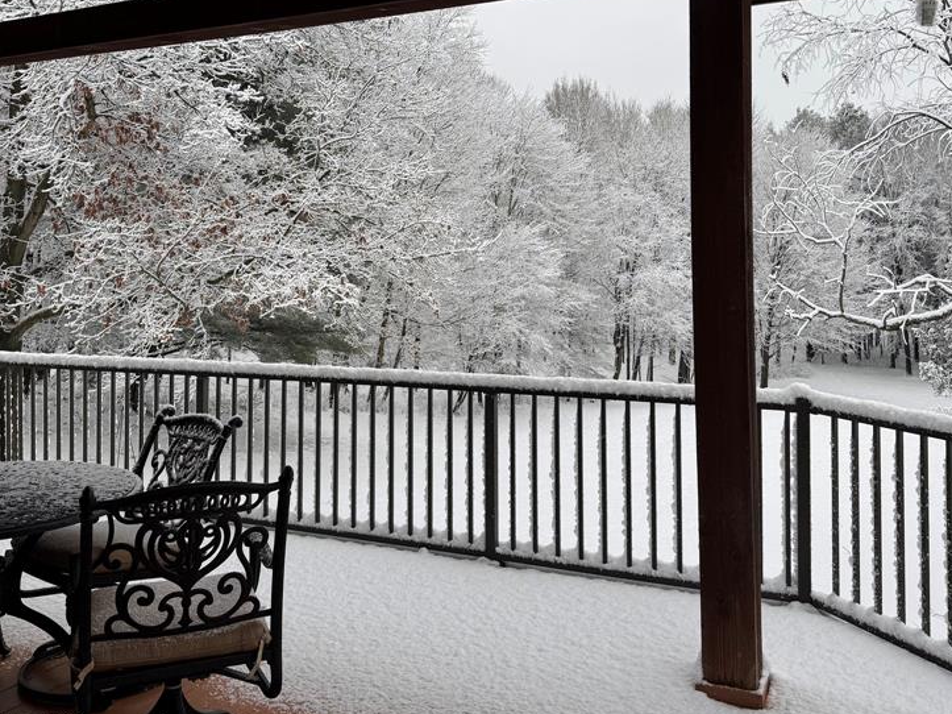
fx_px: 935
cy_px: 236
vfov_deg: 41.2
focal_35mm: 34
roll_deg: +0.1
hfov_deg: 53.9
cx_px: 432
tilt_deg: +0.6
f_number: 1.78
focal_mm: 6.76
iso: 80
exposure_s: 1/326
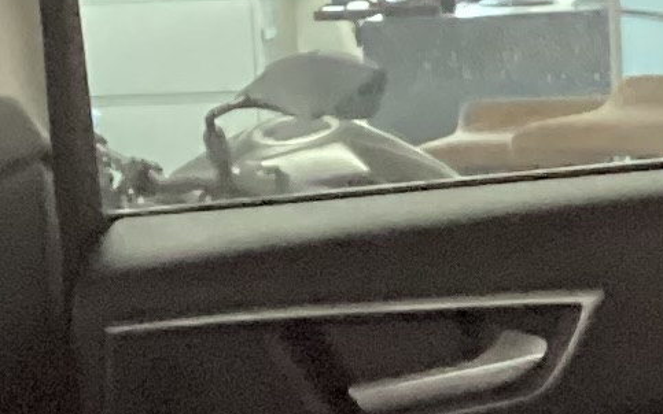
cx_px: 439
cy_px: 1135
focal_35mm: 222
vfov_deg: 5.6
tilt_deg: -20.7
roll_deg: +2.6
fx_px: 4012
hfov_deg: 9.4
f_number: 2.4
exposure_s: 1/17
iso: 640
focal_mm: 3.3
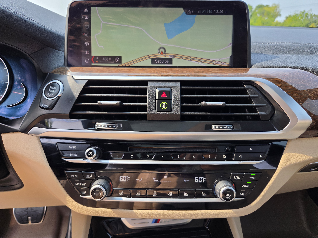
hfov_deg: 73.9
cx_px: 159
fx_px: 211
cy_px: 119
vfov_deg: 58.9
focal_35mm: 23
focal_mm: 5.4
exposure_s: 1/1173
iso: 80
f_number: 1.8
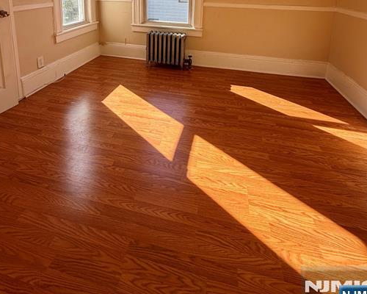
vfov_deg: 55.7
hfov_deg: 77.5
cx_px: 172
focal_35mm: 21
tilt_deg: -9.8
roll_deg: -0.8
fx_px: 228
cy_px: 24
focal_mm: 2.22
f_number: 2.2
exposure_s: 1/230
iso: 40
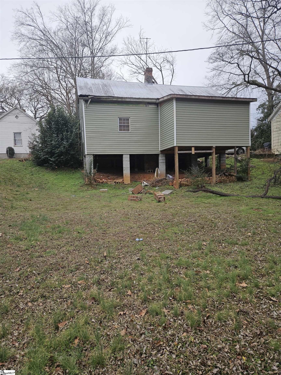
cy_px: 188
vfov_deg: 73.9
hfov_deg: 58.9
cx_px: 140
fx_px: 249
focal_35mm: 23
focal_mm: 5.4
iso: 25
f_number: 1.8
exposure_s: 1/390
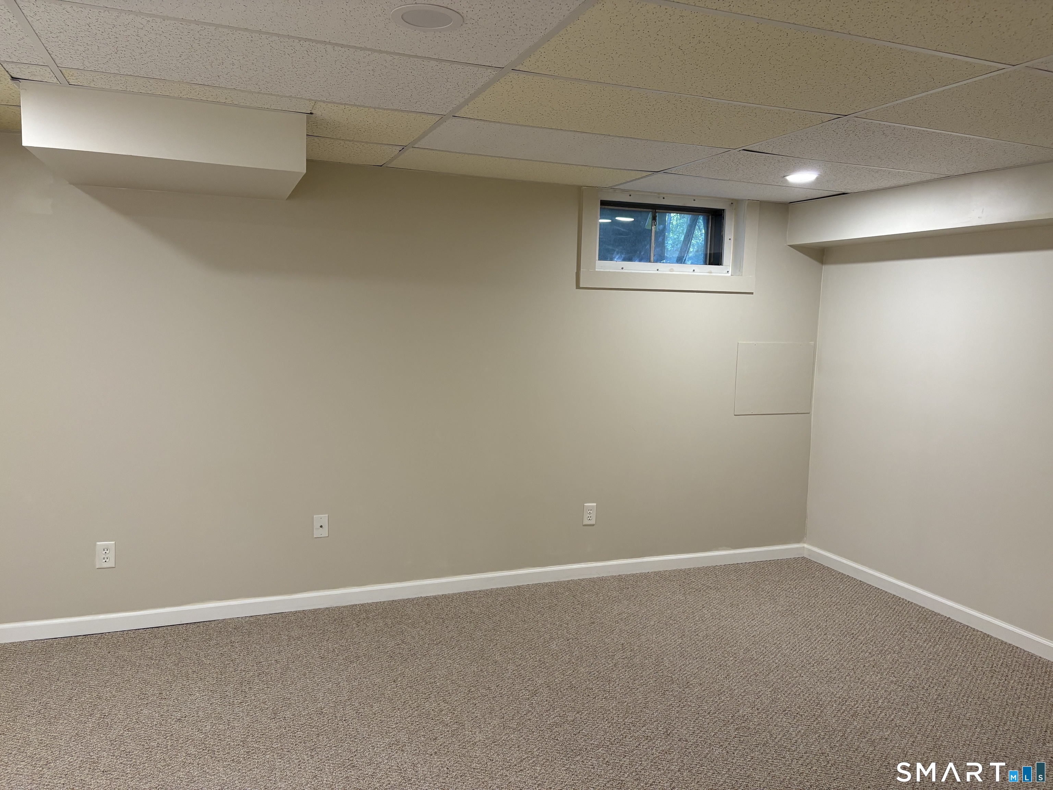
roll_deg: -0.7
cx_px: 526
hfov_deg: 67.3
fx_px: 791
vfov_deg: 53.1
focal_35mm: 26
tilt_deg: -5.8
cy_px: 395
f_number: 1.6
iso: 125
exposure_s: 1/60
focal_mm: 5.96
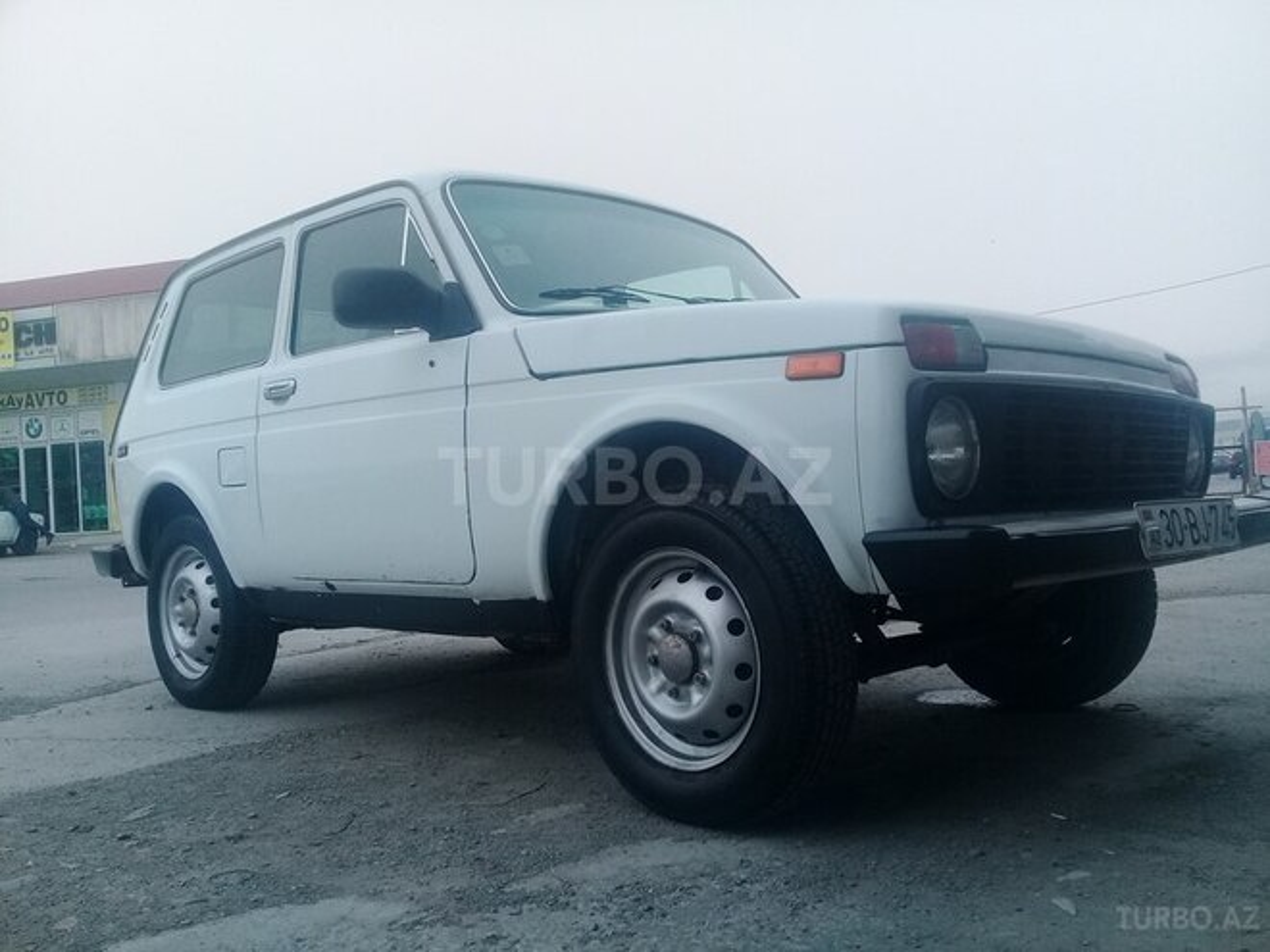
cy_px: 476
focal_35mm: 31
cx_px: 635
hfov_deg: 58.4
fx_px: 1137
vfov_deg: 45.4
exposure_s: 1/534
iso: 64
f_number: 2.2
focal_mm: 3.3
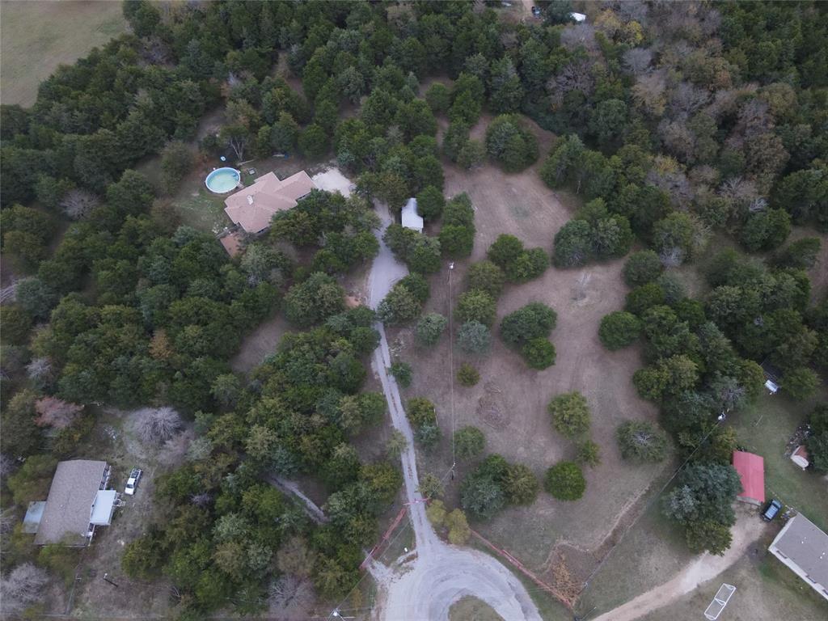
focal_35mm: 24
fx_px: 574
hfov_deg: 71.6
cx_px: 414
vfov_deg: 56.8
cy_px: 310
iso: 1100
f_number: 2.8
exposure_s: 1/4
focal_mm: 4.5
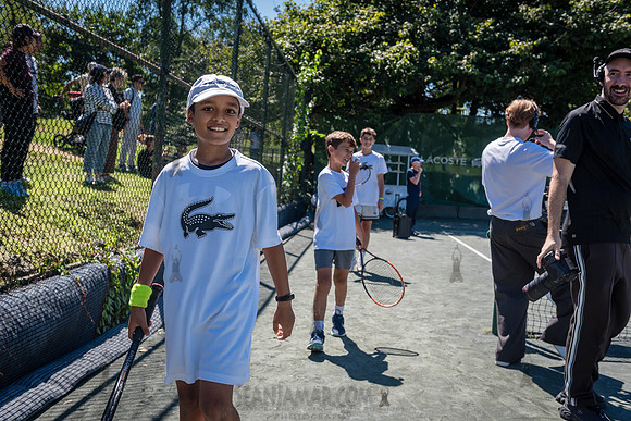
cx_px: 316
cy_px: 210
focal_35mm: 38
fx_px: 666
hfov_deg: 50.7
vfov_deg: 35.1
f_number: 5
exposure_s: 1/800
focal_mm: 38
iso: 200
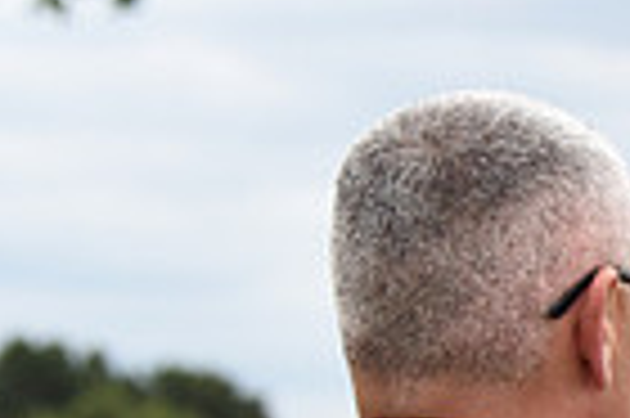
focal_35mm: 311
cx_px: 1292
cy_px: 726
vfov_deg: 4.4
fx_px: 5436
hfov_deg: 6.4
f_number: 4.5
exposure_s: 1/2000
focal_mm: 75
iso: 1000
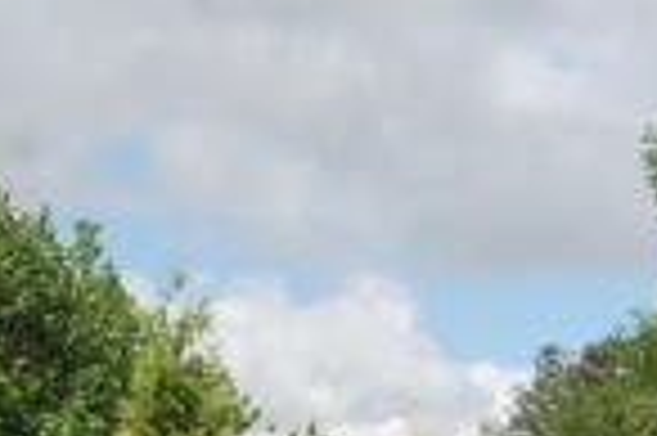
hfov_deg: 15.2
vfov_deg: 9.7
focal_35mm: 135
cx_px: 310
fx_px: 2461
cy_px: 717
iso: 200
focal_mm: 20
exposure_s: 1/250
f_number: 8
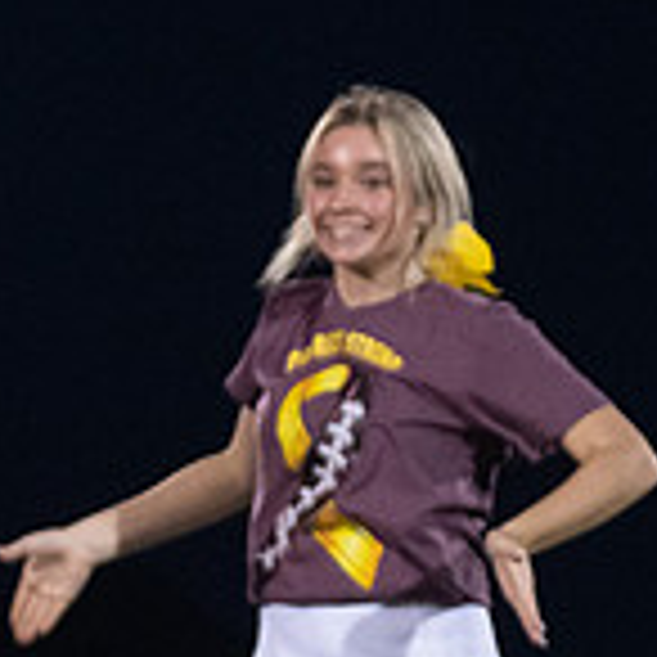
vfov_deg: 4.1
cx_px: 1130
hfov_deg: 4.1
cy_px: 587
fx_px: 9083
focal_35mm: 423
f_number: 2.8
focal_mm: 90
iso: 5000
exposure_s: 1/1000
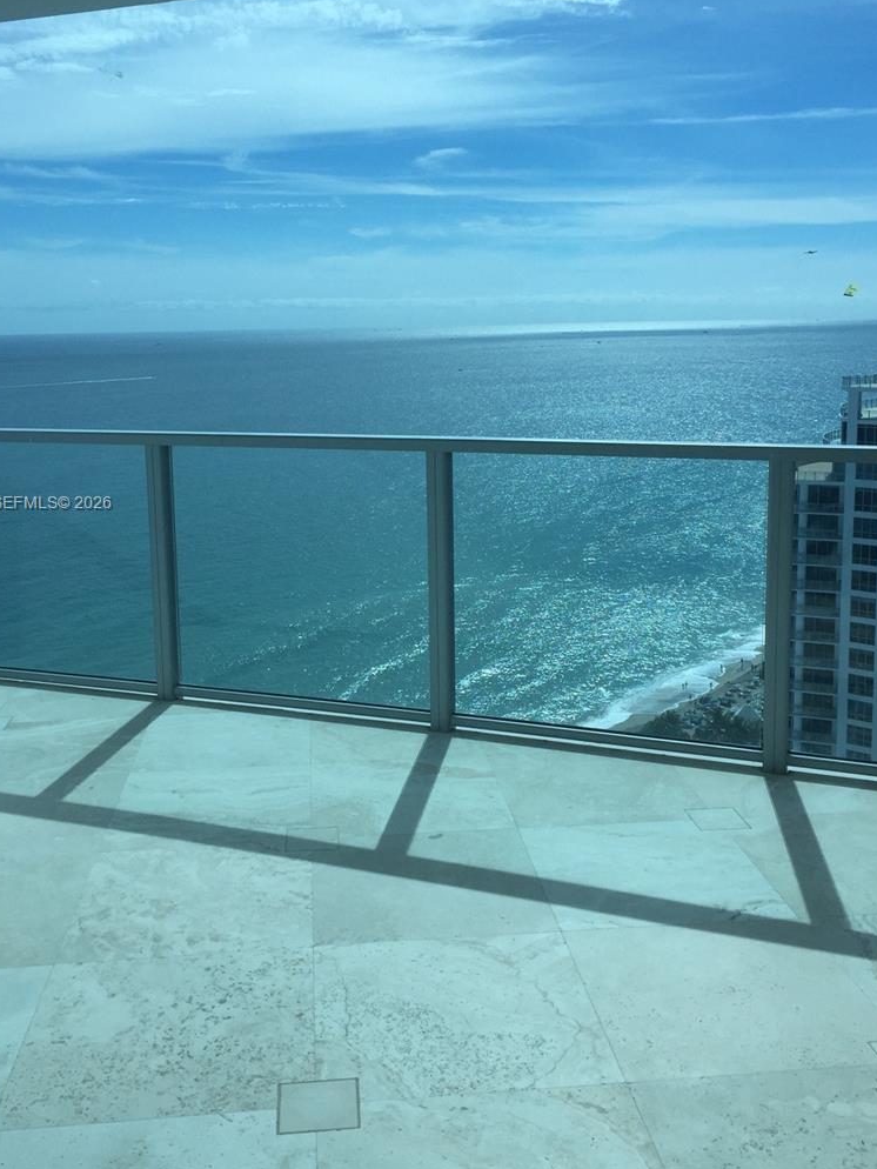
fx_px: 1182
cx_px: 423
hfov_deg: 40.7
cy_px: 505
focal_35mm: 35
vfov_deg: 52.4
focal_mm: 4.15
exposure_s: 1/2639
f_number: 2.2
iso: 32
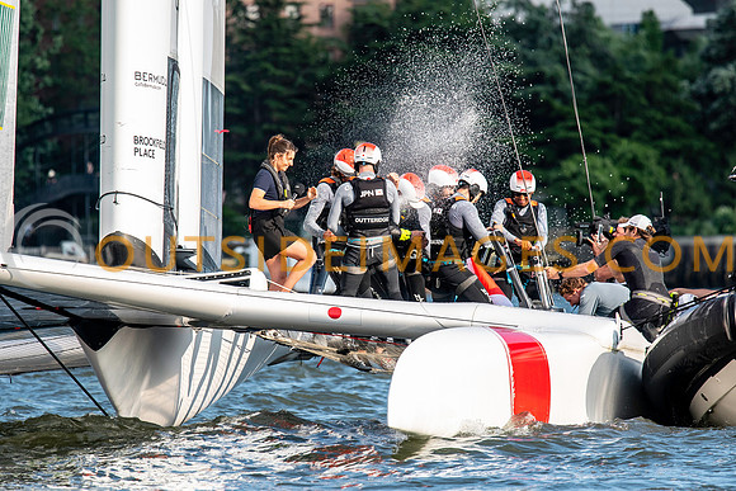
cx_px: 368
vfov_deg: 3.1
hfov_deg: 4.6
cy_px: 246
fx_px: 9202
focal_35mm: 450
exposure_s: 1/1600
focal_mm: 300
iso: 500
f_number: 5
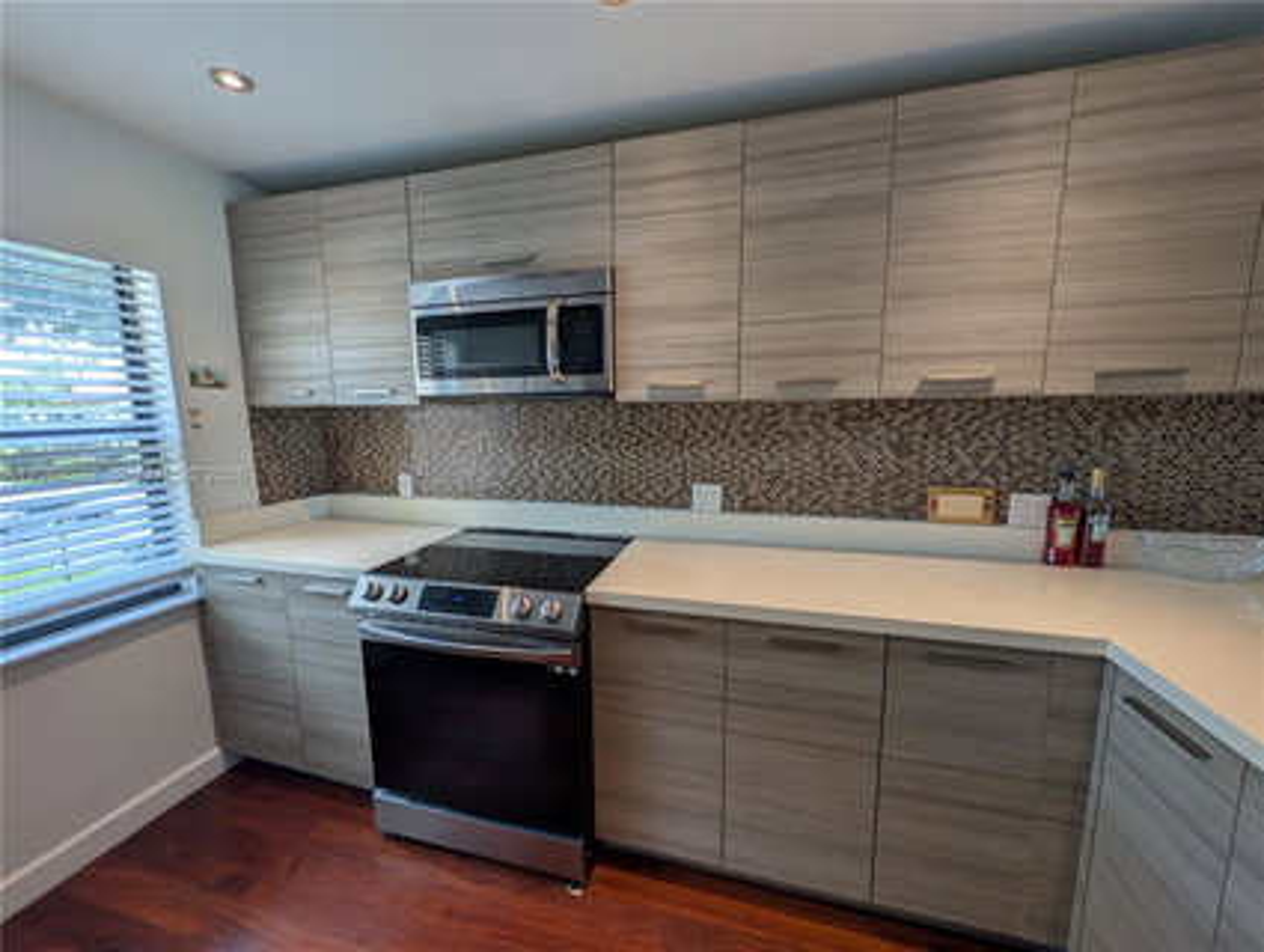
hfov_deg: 110.5
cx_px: 632
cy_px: 476
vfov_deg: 94.6
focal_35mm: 12
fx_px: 439
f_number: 1.7
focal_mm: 2.02
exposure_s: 1/208
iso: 55
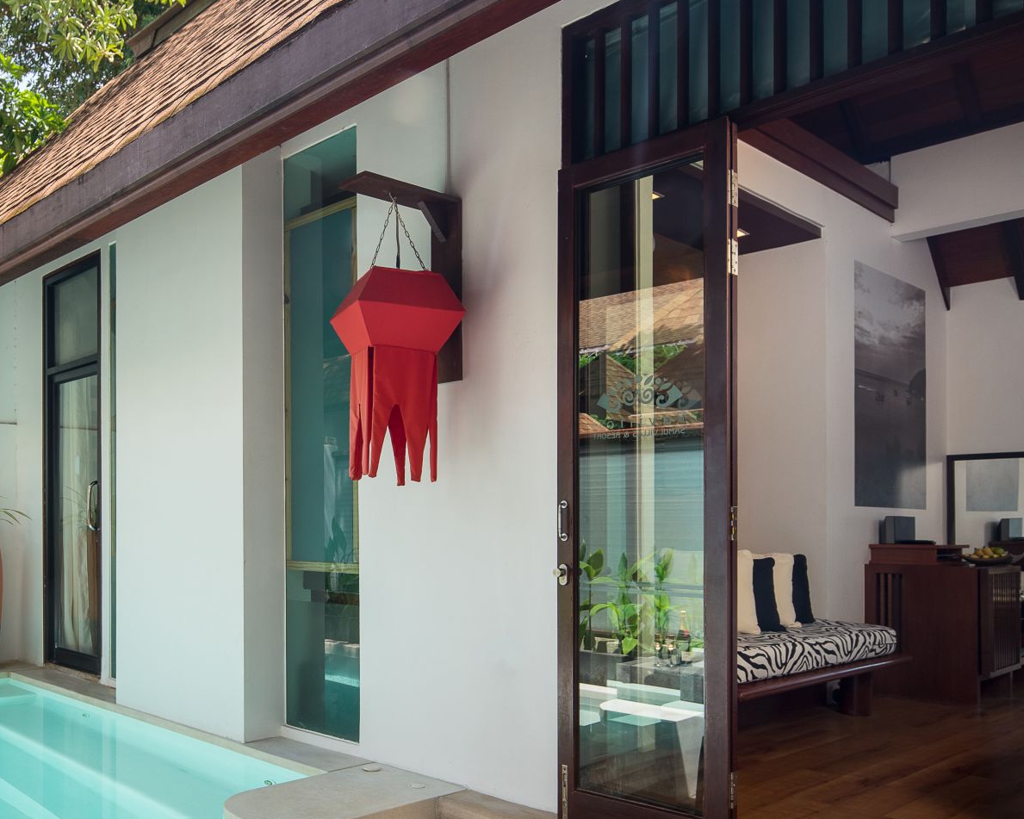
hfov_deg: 56.3
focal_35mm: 30
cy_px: 557
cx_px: 275
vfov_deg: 47.6
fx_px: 909
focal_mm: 19
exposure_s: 1/60
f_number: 8
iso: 320
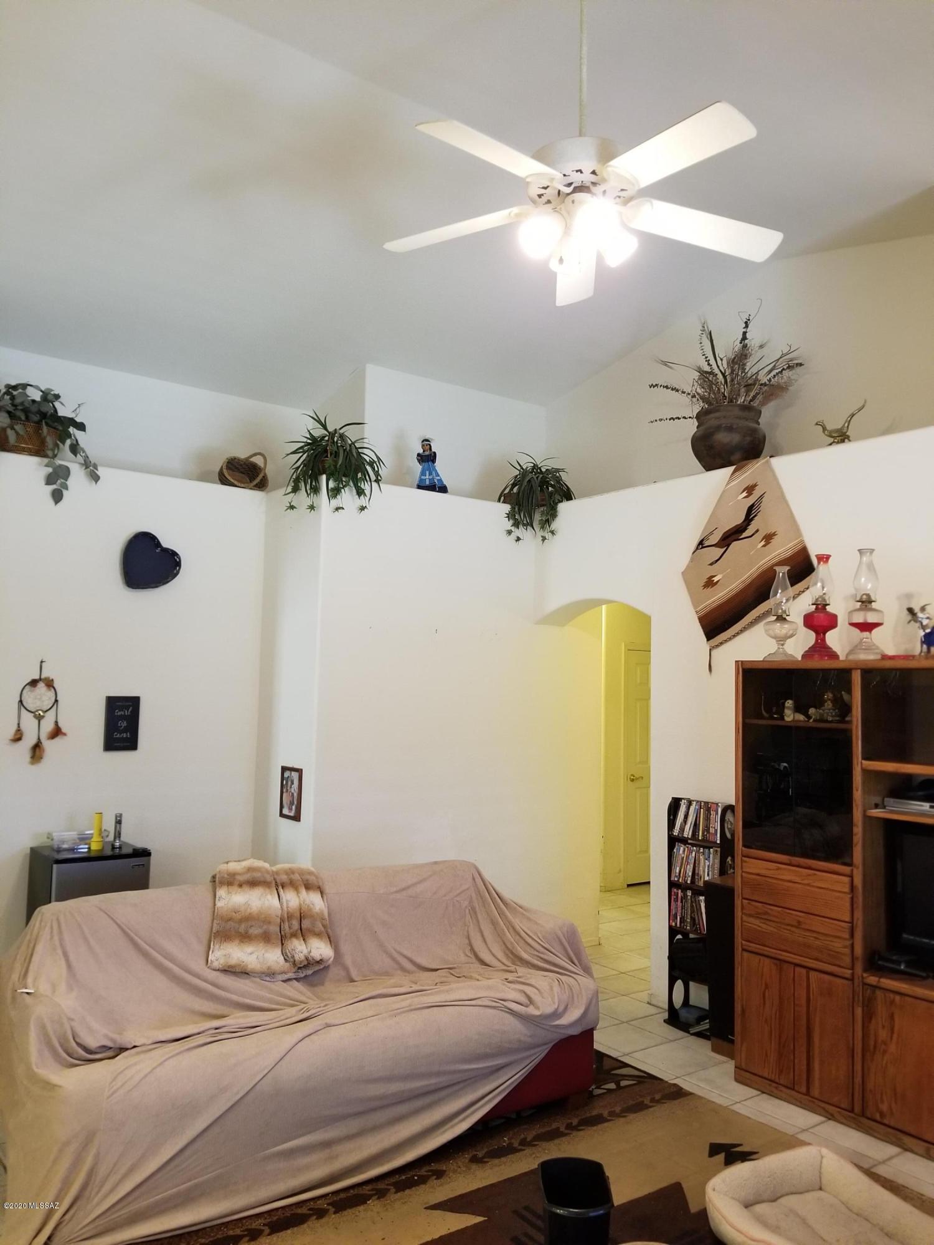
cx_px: 467
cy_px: 622
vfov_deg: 67.3
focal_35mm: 26
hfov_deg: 53.1
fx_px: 935
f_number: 1.7
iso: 250
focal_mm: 4.25
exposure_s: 1/30
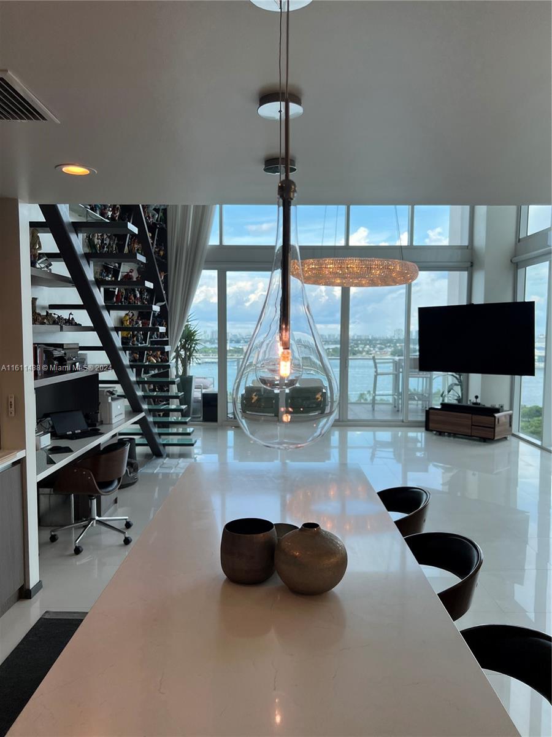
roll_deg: +0.3
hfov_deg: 53.1
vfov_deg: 67.3
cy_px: 368
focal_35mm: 26
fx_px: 553
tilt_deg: -4.0
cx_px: 276
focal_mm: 5.7
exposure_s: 1/452
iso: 50
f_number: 1.5
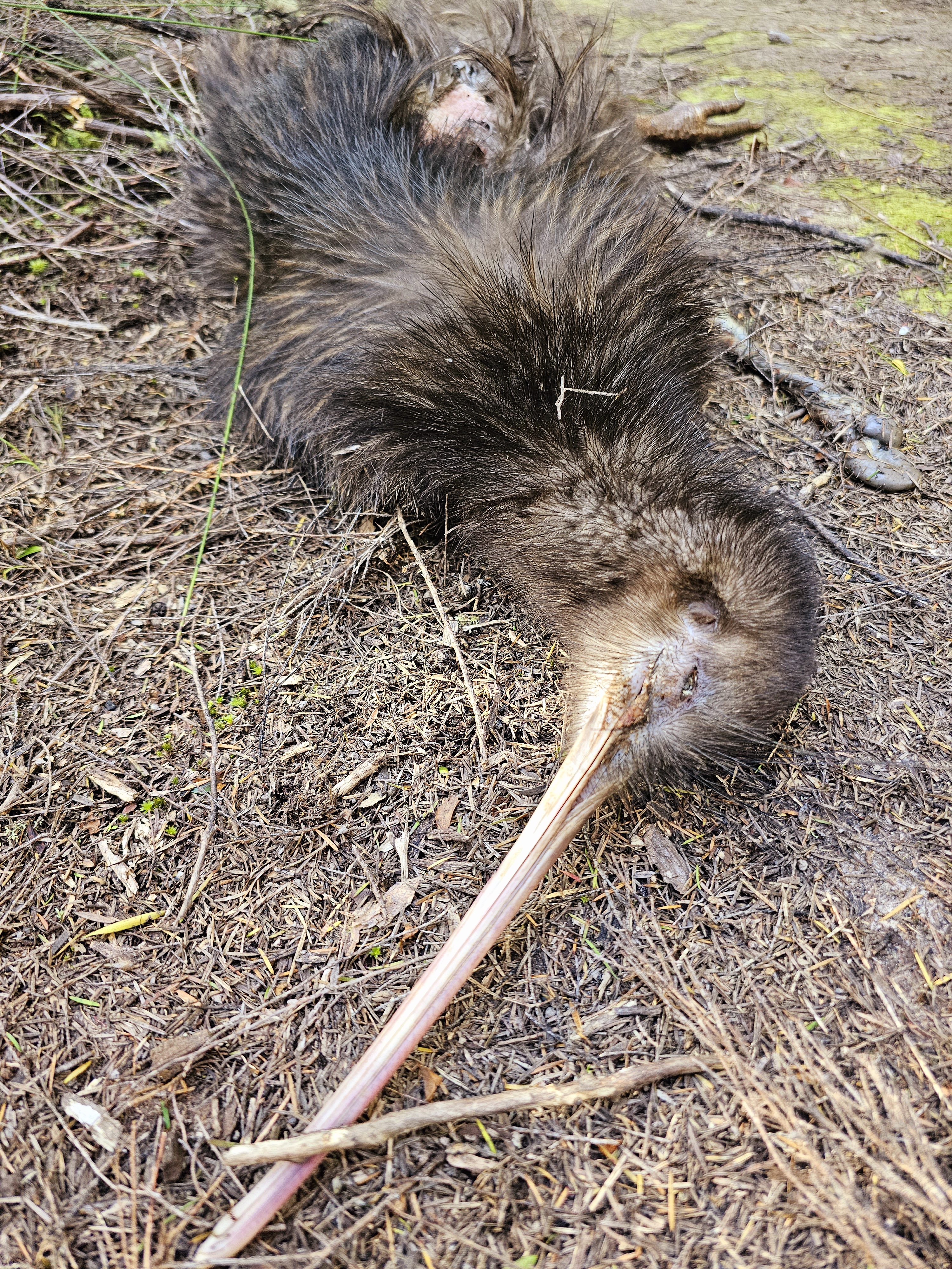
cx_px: 476
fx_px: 843
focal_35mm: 23
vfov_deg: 73.9
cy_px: 634
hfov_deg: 58.9
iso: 400
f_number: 1.7
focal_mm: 6.3
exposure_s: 1/182
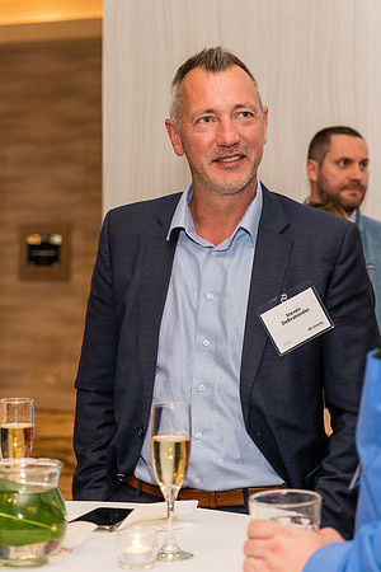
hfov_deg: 16.9
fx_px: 1273
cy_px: 266
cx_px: 295
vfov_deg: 25.3
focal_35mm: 80
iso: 1600
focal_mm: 50
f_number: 3.5
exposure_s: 1/200
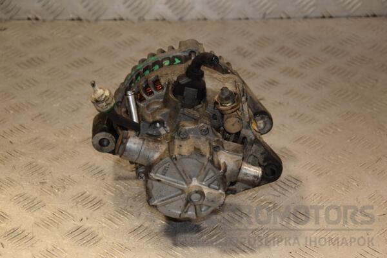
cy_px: 129
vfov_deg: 13.8
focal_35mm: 99
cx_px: 194
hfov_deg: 20.6
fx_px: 1064
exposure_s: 1/200
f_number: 6.3
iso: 800
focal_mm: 66
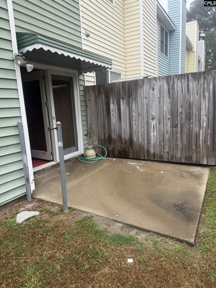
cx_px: 108
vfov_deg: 71.6
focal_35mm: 24
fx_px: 200
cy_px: 144
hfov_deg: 56.8
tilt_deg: -11.2
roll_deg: +3.1
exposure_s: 1/1271
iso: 80
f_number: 1.78
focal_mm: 6.76
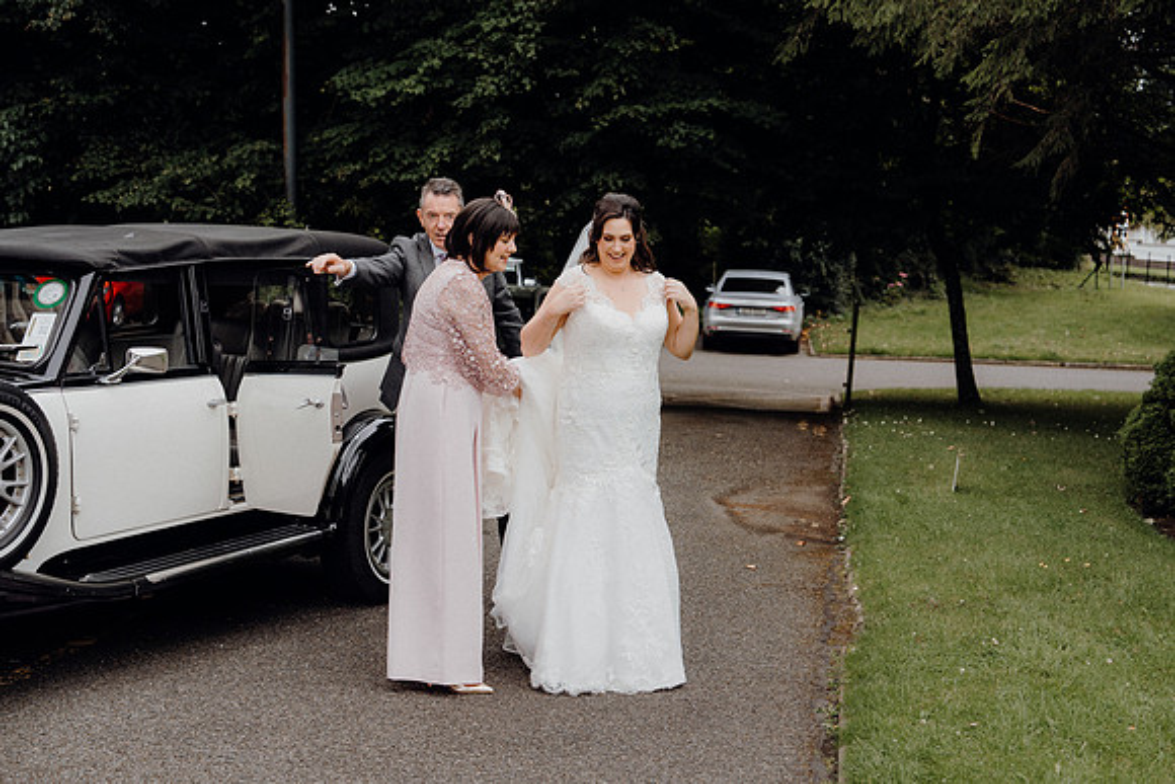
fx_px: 1698
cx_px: 588
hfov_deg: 38.2
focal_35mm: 52
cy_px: 392
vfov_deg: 26.0
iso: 400
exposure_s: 1/200
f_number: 3.5
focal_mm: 52
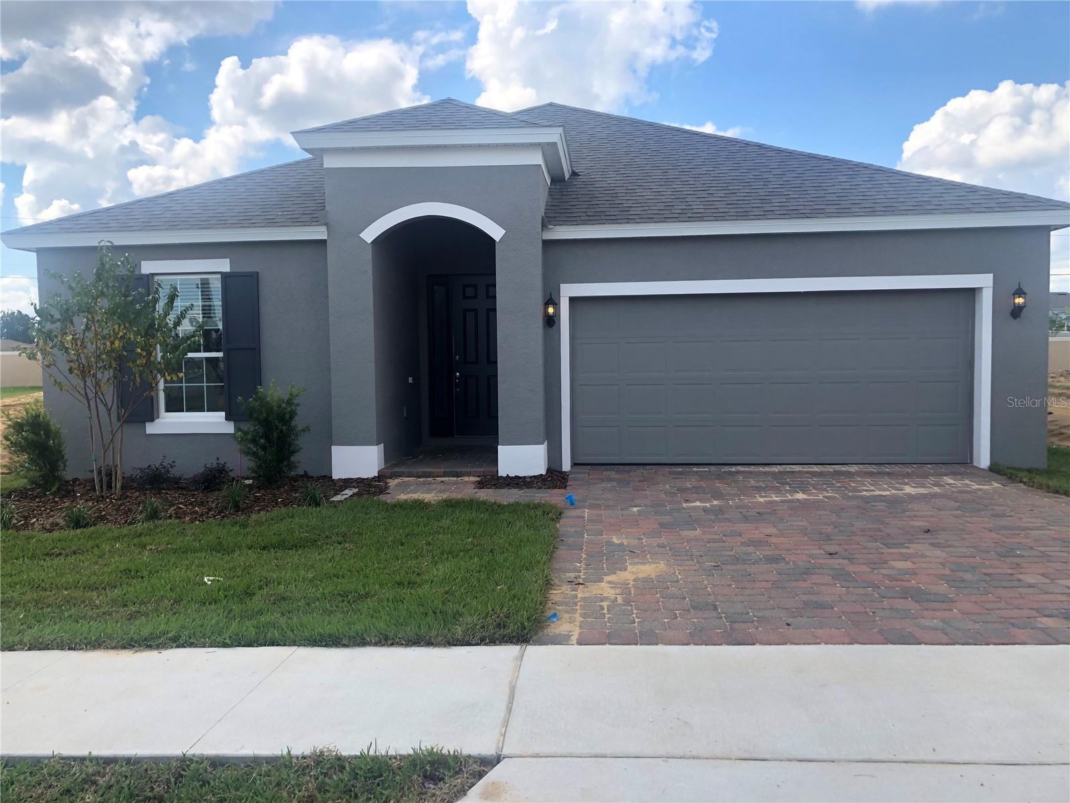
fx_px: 865
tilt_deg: -3.5
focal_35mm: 28
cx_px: 535
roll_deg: +0.8
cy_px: 402
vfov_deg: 49.7
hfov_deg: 63.4
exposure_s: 1/1116
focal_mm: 3.99
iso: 20
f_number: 1.8
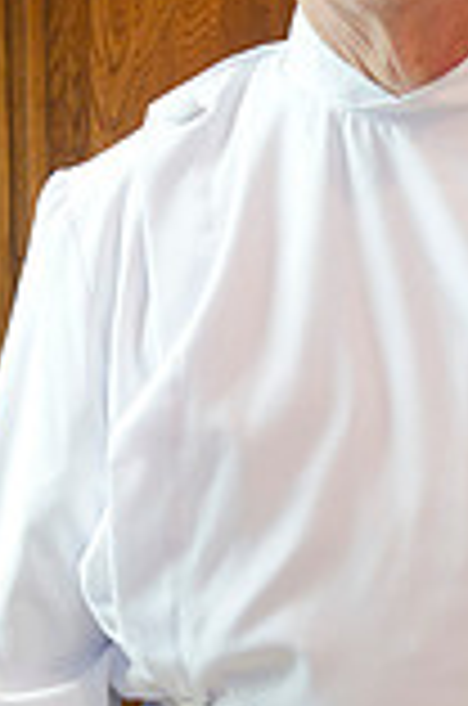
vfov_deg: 16.3
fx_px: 2468
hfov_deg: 10.8
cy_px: 441
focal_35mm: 126
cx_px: 434
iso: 2000
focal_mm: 44
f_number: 2.8
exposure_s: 1/100
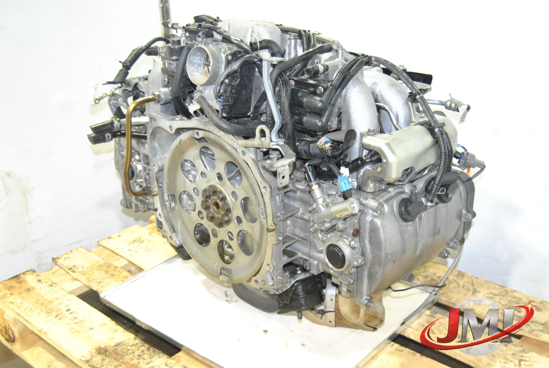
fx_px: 710
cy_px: 184
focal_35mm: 46
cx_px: 274
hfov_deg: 42.3
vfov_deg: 29.0
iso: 800
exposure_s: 1/60
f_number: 5
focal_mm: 31
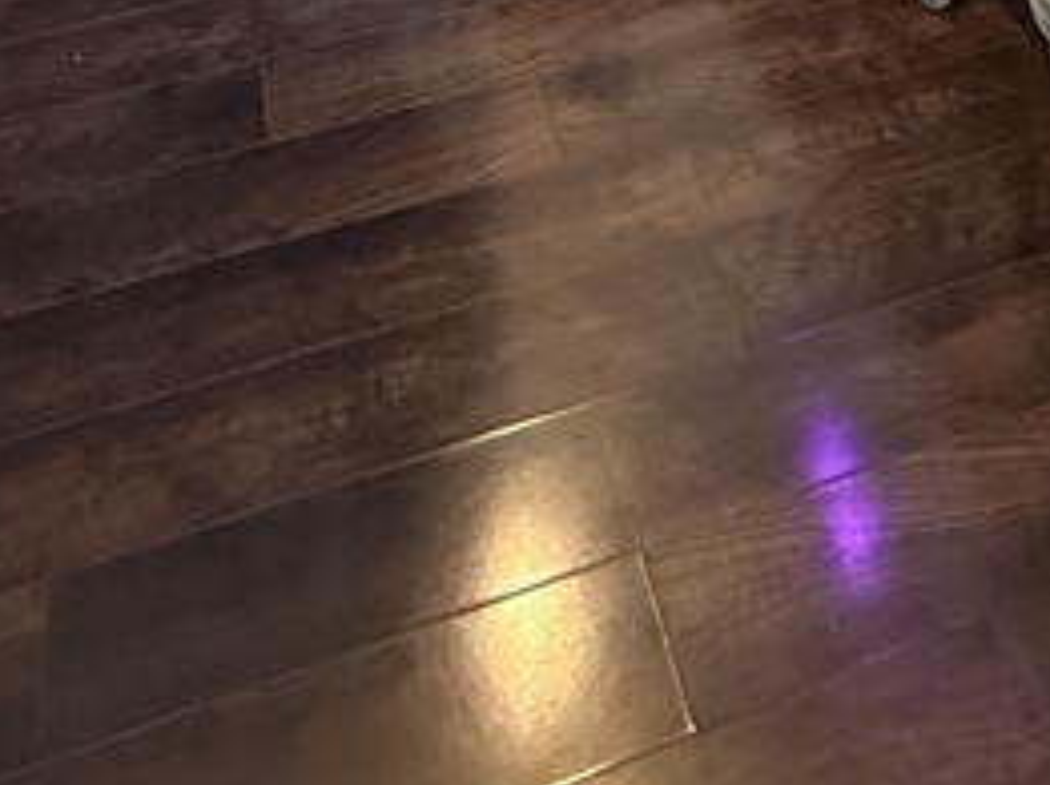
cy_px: -721
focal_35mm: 55
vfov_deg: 18.7
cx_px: 793
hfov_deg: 34.2
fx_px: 1666
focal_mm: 2.22
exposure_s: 1/60
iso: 640
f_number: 2.2
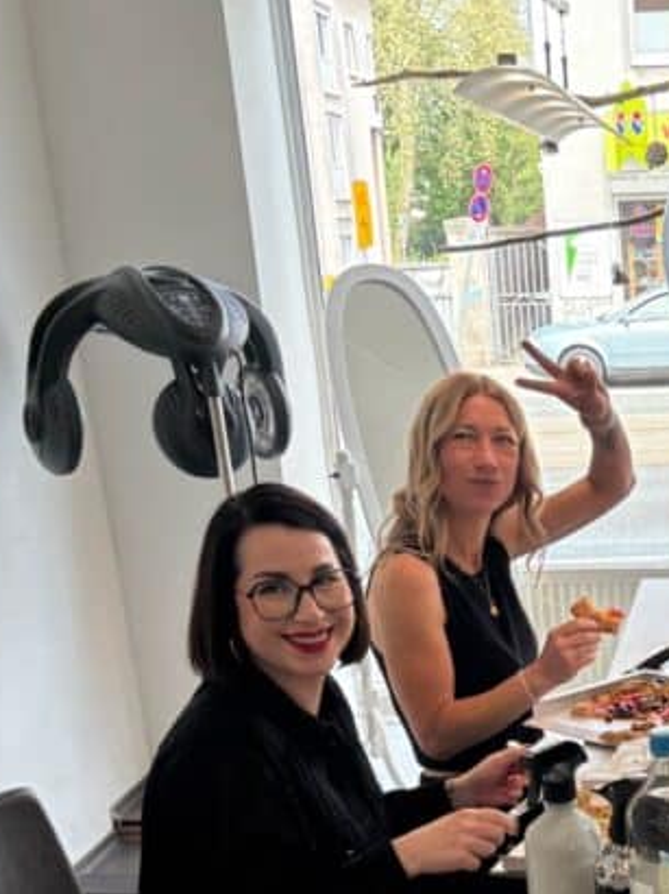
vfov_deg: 28.5
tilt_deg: -20.4
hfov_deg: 21.0
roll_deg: +0.3
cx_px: 804
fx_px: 1677
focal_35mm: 65
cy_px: 833
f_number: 1.6
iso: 80
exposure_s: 1/242
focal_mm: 5.96
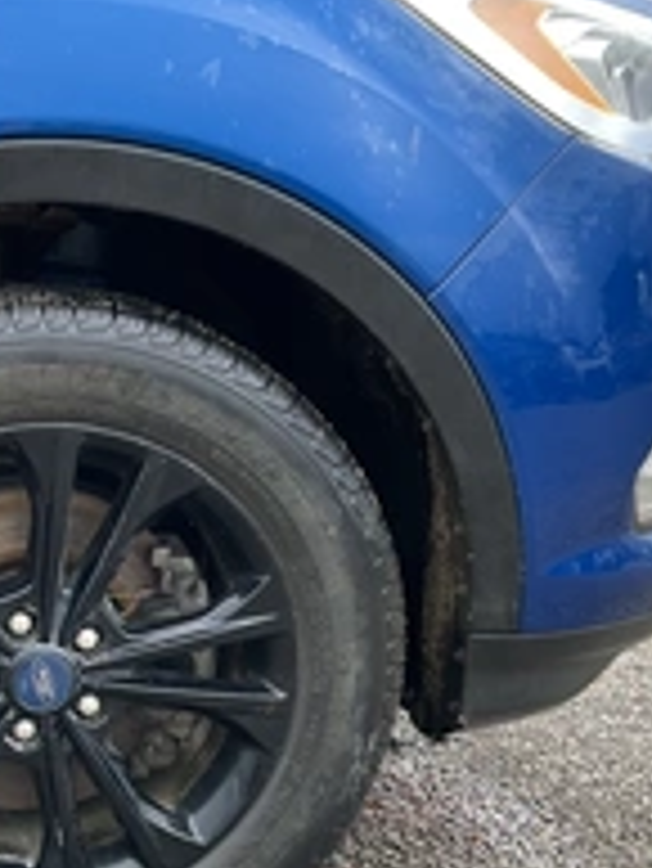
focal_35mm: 60
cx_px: 4
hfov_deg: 23.4
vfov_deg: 31.9
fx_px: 1505
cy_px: 585
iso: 32
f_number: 1.8
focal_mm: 3
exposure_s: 1/122
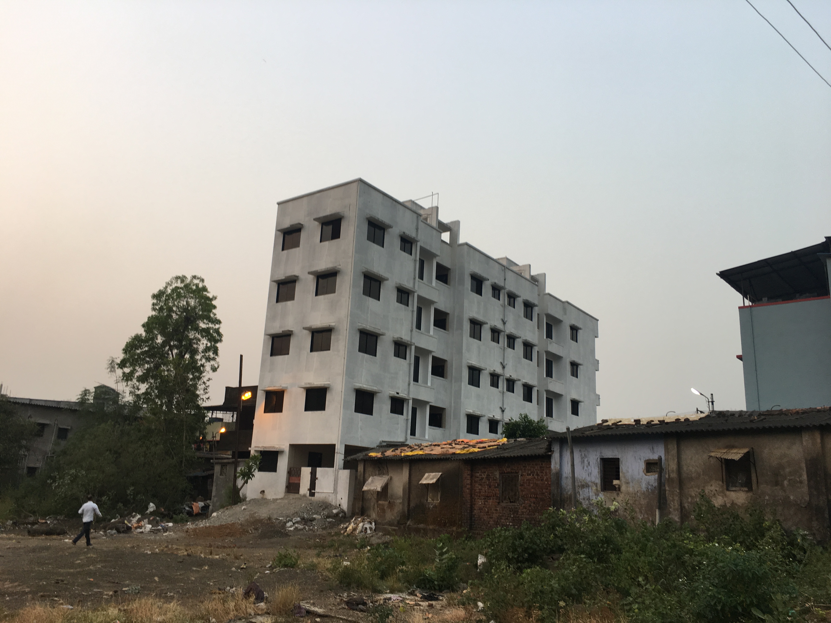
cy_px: 312
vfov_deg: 48.2
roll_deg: -3.5
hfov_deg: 61.7
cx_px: 416
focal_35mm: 29
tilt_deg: +14.6
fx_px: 696
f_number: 2.2
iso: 25
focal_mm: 4.15
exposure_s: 1/50
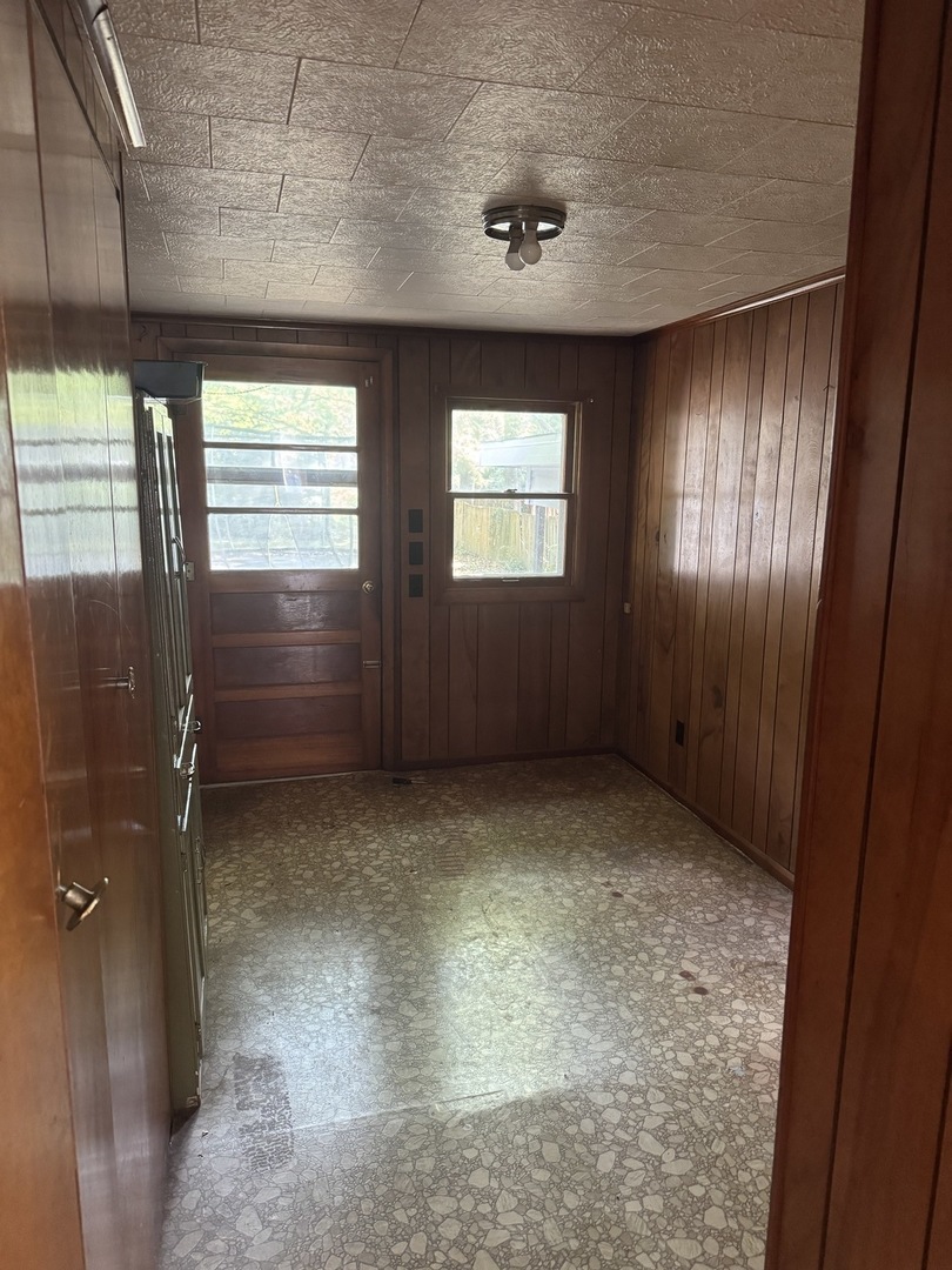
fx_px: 880
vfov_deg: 71.6
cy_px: 635
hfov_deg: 56.8
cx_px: 476
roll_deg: -0.7
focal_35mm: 24
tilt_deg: -11.5
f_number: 1.78
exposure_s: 1/59
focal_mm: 6.76
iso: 800
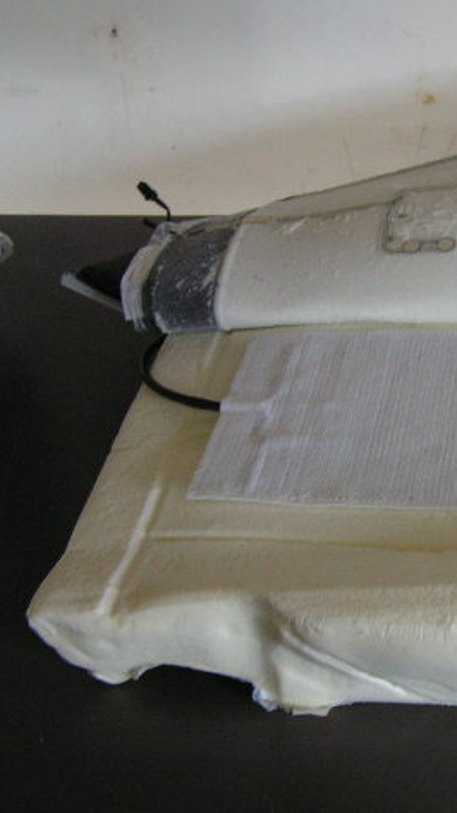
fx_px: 1207
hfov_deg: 20.3
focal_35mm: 56
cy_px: 409
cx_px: 519
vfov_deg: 37.2
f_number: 2.8
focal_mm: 6.3
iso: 125
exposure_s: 1/50
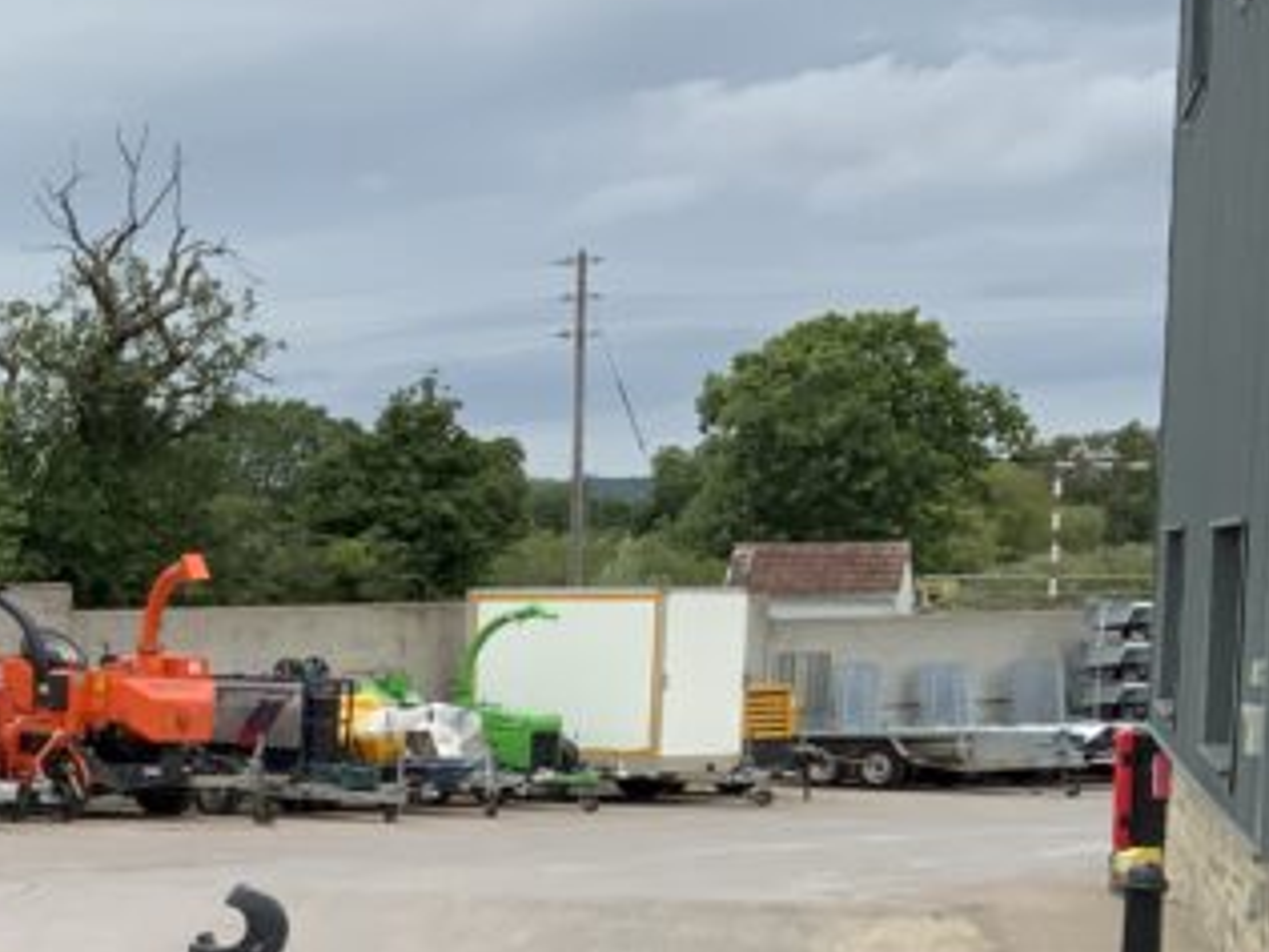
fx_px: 3446
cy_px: 964
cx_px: -622
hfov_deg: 18.5
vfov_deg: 15.4
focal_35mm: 94
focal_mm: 3
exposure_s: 1/804
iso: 16
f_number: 1.8
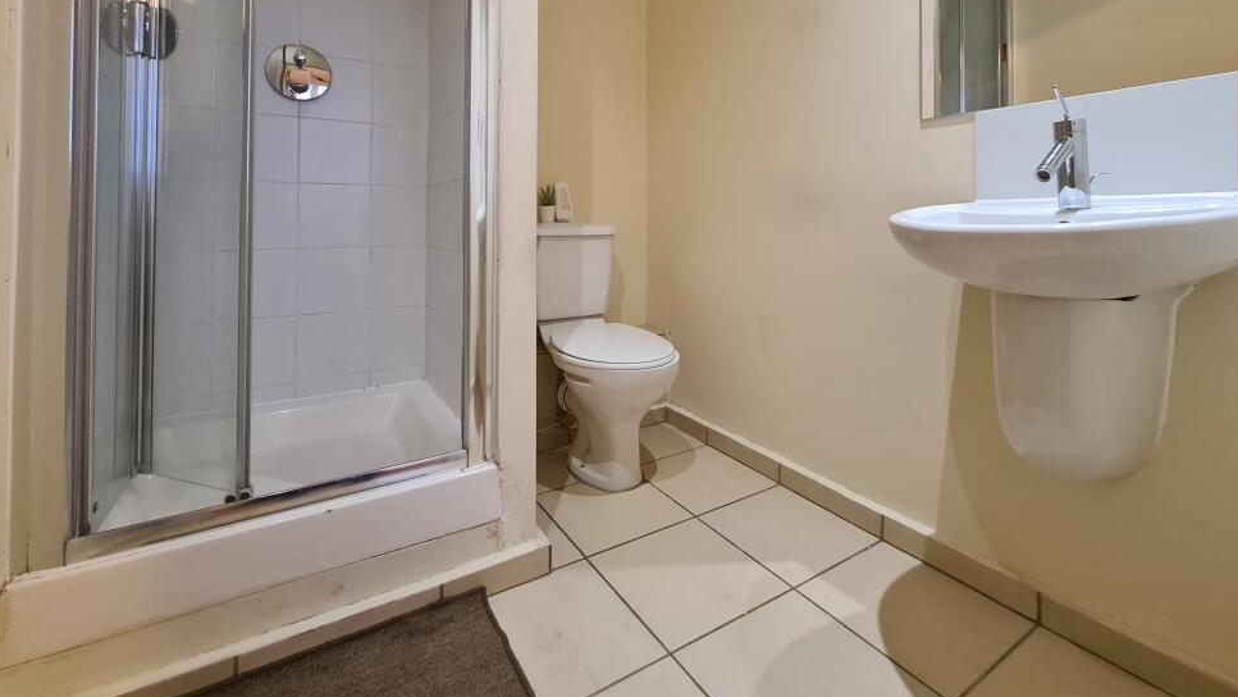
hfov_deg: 103.0
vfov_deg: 67.8
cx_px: 630
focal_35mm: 15
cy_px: 213
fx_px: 492
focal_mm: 2.22
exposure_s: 1/33
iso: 320
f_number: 2.2
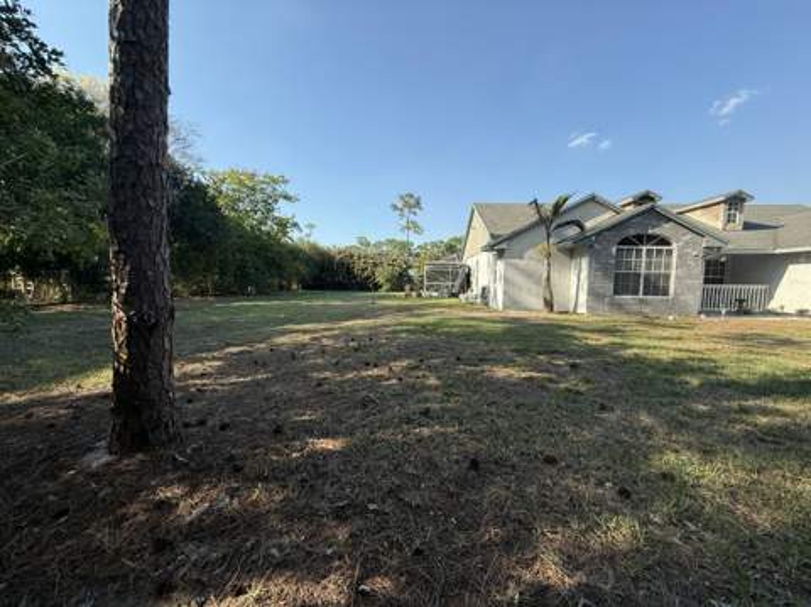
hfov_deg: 102.1
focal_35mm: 14
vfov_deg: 85.6
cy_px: 304
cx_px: 406
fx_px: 328
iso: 50
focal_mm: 2.22
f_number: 2.2
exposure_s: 1/799
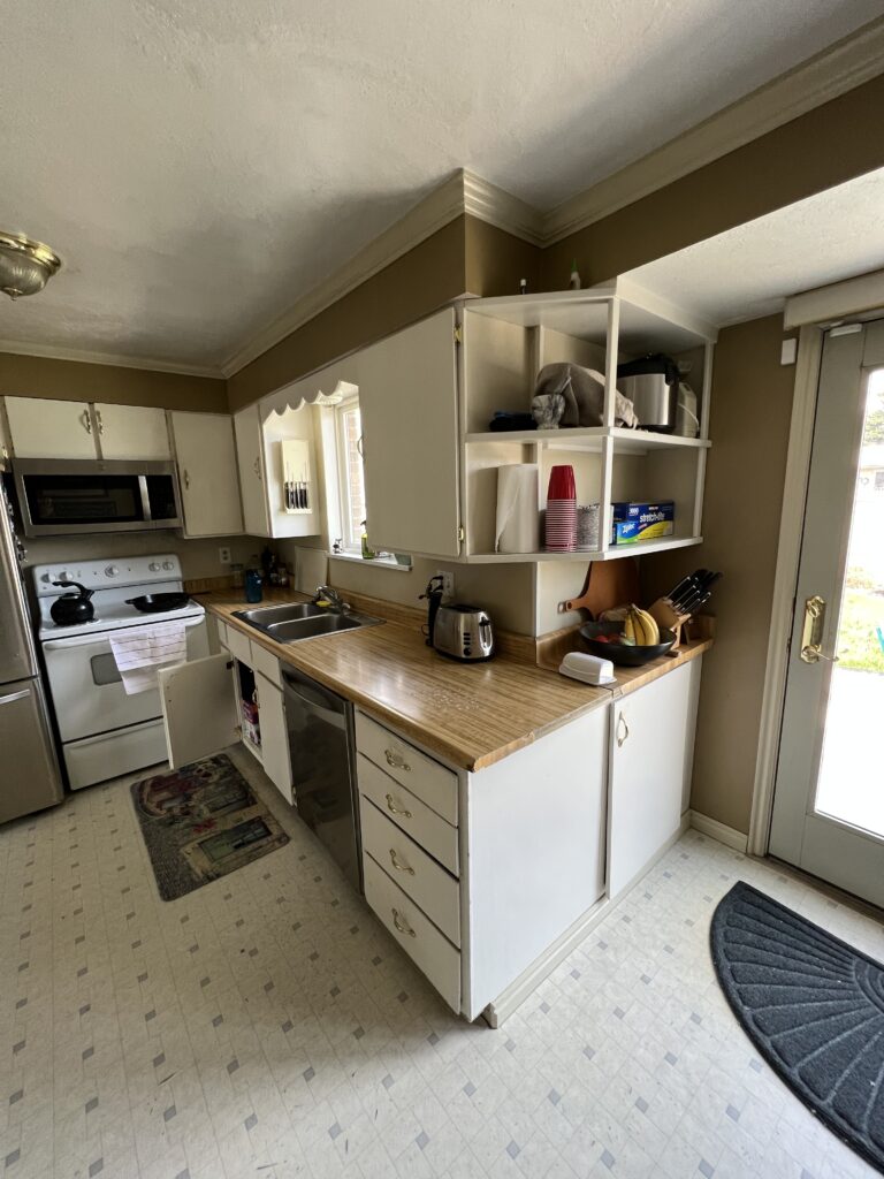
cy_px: 590
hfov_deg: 89.9
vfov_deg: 106.2
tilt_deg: -11.5
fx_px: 443
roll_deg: +2.0
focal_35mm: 13
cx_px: 442
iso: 125
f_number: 1.8
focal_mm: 1.57
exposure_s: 1/99
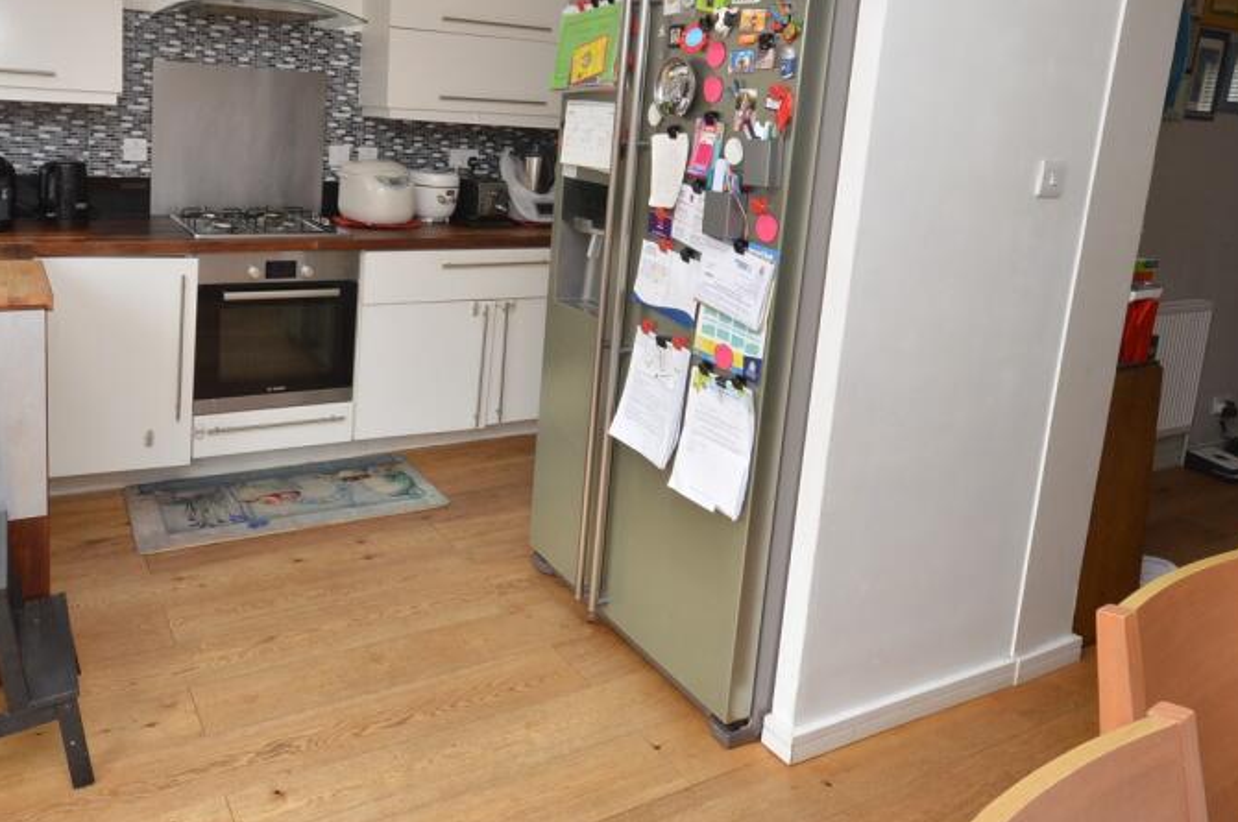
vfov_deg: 47.8
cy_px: 257
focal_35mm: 26
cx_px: 466
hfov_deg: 67.6
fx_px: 906
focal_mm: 11.5
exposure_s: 1/30
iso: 400
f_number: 13
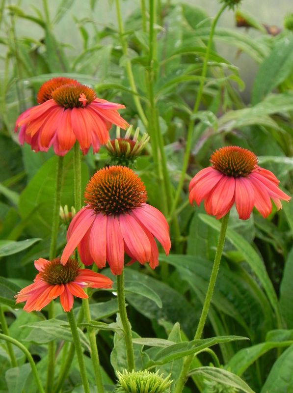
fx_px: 2797
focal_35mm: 247
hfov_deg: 6.0
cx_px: 146
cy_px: 196
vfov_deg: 8.0
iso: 160
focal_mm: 44
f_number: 5
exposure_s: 1/30
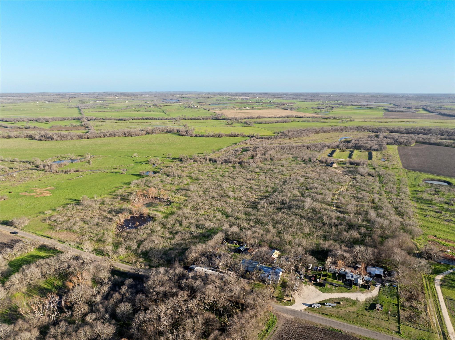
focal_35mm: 24
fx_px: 315
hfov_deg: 71.6
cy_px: 170
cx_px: 228
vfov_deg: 56.8
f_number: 2.8
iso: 150
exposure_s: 1/1000
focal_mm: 12.29
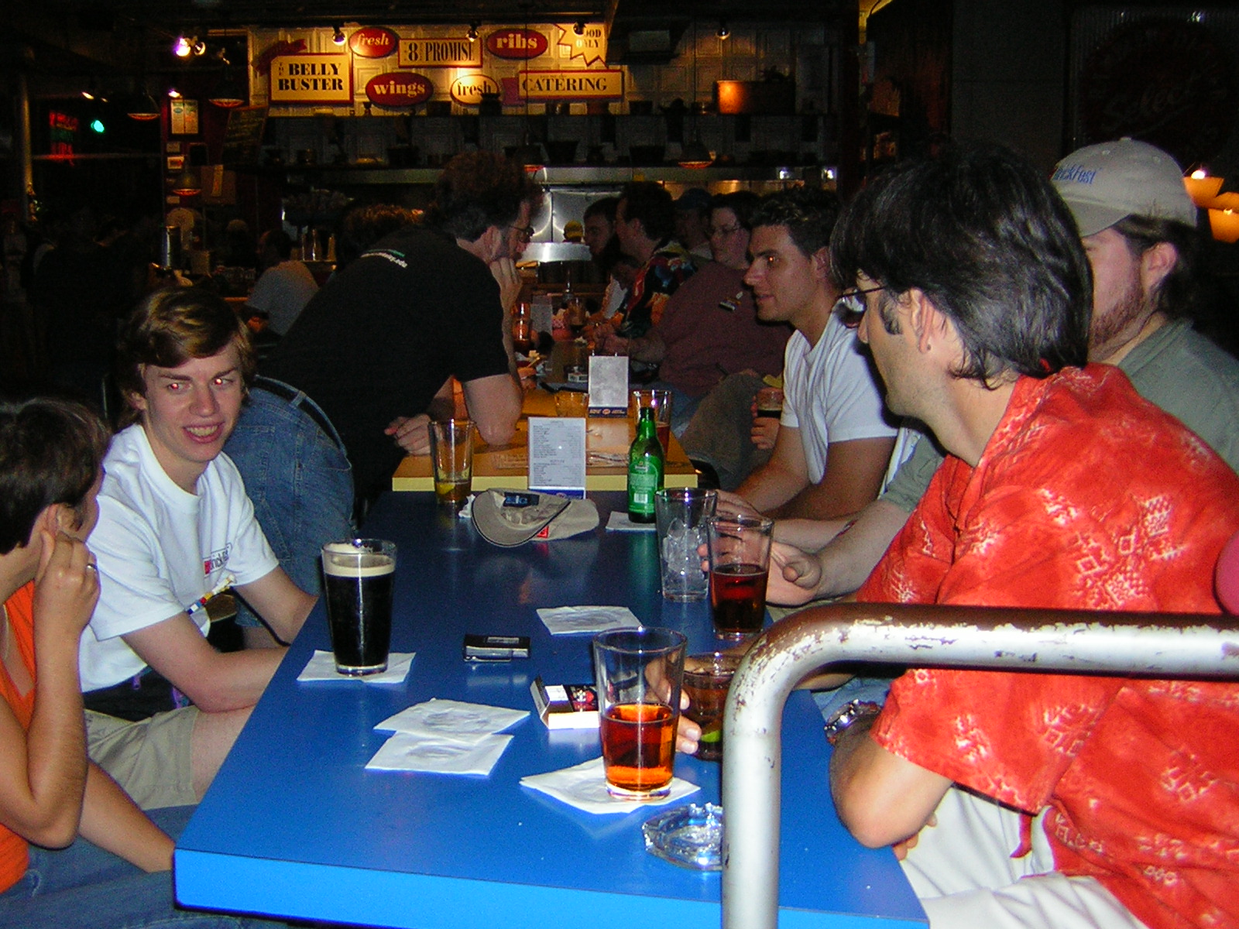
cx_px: 620
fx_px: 1682
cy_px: 464
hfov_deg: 40.4
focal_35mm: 47
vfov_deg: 30.9
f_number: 2.9
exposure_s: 1/60.1
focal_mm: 6.1
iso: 101
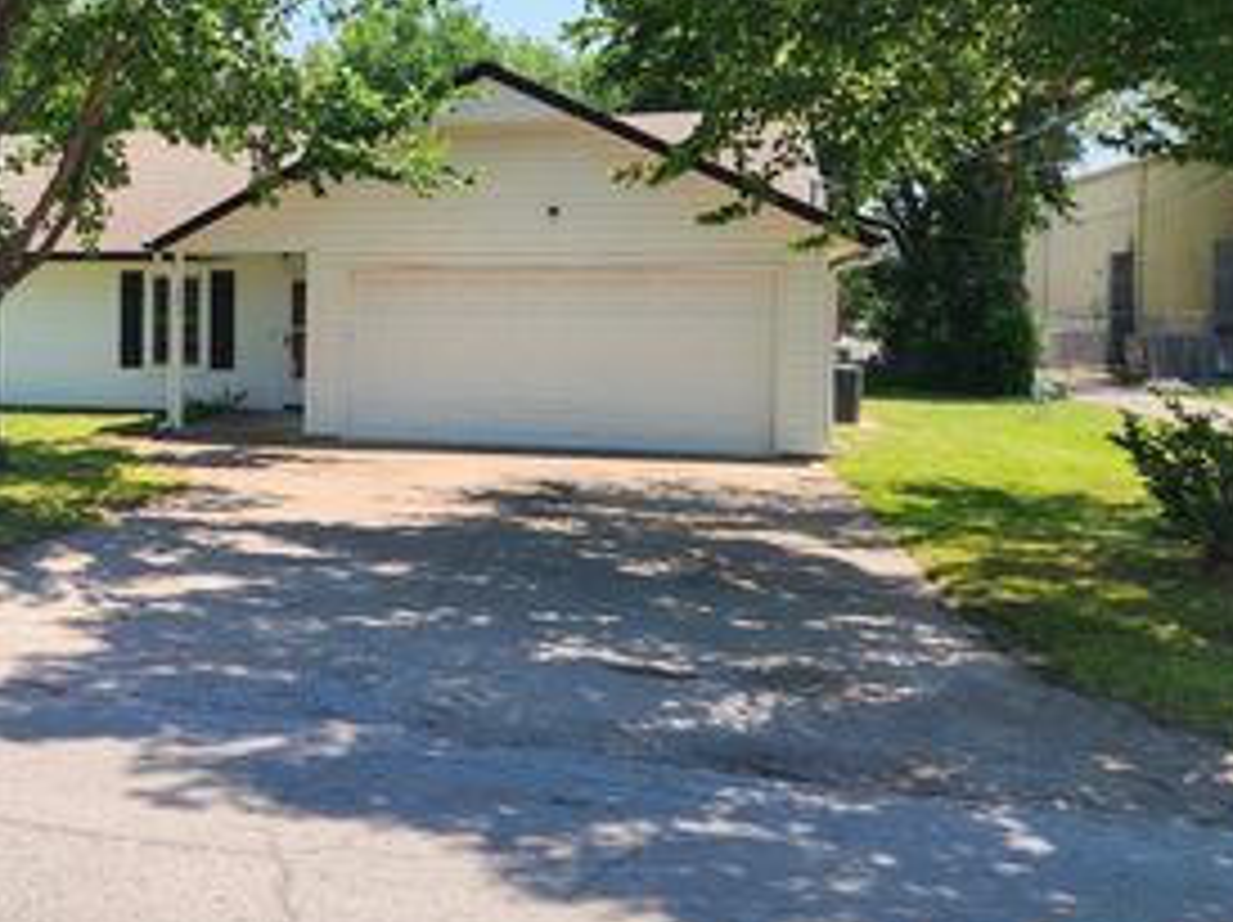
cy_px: 322
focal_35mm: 42
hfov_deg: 42.1
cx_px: 184
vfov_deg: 34.0
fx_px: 1495
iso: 20
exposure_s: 1/850
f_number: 1.8
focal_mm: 5.4
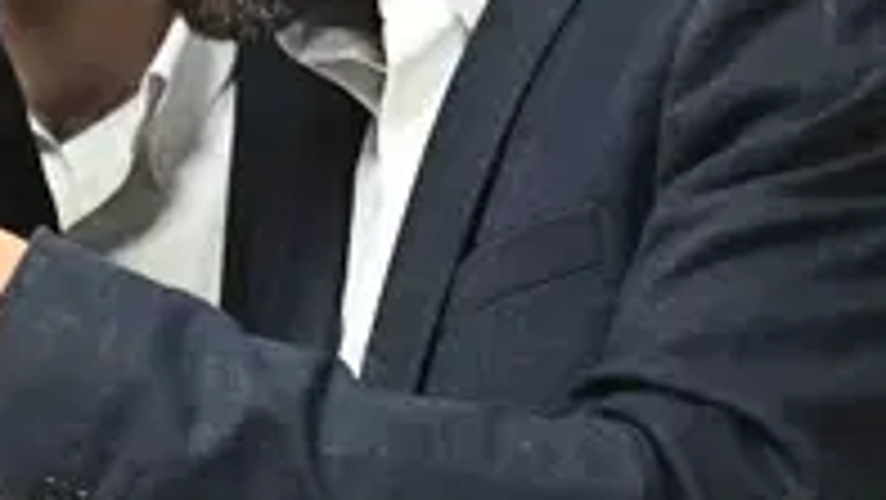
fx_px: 6346
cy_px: 9
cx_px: -693
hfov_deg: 7.7
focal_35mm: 270
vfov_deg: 4.5
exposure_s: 1/125
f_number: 4
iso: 1250
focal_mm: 66
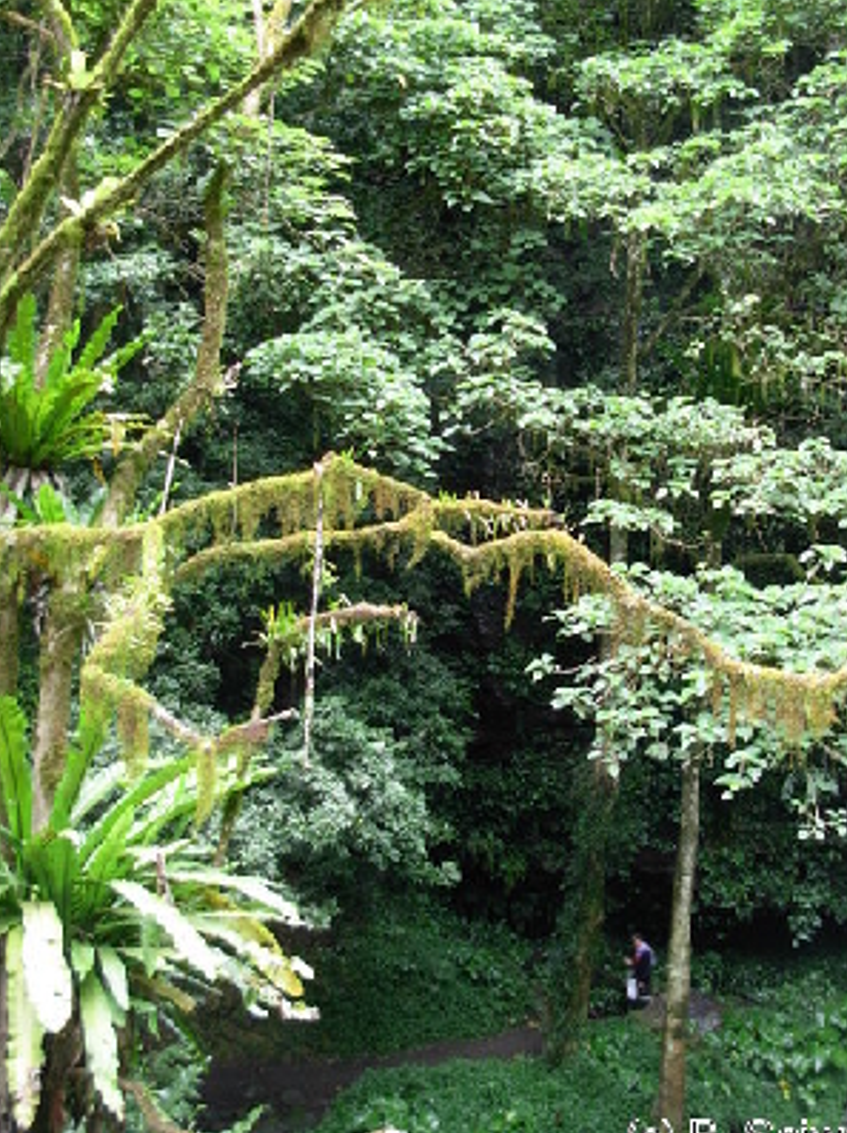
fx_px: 1503
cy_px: 479
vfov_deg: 41.2
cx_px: 502
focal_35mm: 46
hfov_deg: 31.4
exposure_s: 1/10.6
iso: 79
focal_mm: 6.3
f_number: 2.9
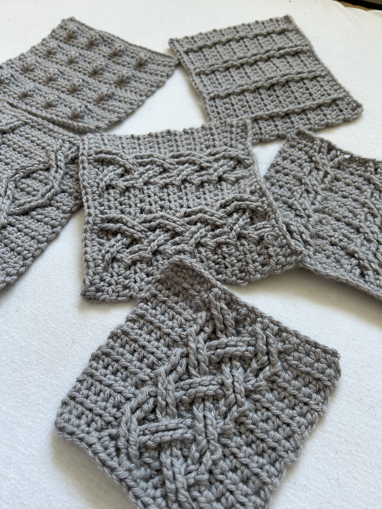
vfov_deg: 67.3
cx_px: 191
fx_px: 383
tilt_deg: -56.6
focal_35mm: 26
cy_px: 254
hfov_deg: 53.1
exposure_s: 1/86
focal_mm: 5.7
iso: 125
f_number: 1.5
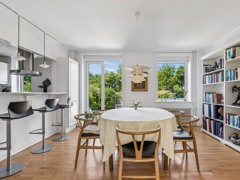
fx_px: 125
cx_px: 138
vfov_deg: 71.6
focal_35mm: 18
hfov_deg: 87.1
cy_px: 91
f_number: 10
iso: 160
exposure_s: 1/13
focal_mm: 16
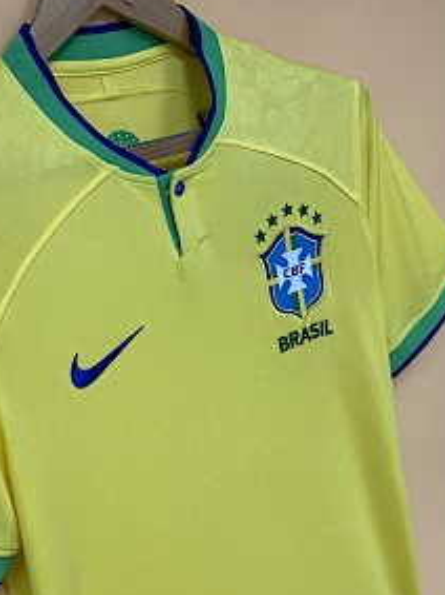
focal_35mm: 46
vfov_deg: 40.9
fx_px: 789
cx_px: 161
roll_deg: +13.5
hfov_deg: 31.3
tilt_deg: -14.1
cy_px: 374
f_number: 1.8
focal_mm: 4.25
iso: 80
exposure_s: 1/50
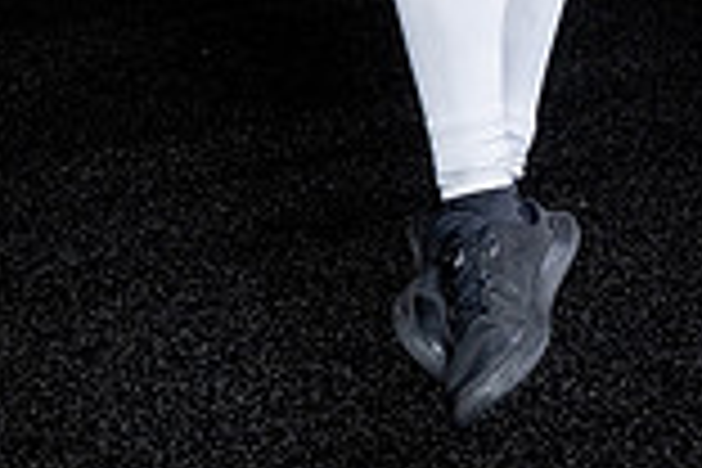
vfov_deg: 12.5
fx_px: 1852
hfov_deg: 21.4
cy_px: -504
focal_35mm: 95
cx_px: 472
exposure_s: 1/250
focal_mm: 33
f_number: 8
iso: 640
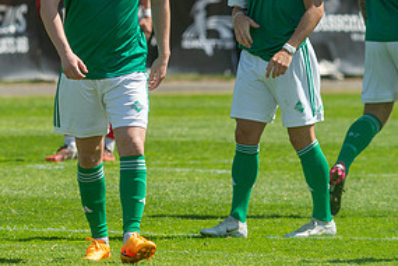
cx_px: 103
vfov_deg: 1.6
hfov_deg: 2.3
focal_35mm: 887
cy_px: 27
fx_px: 9806
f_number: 5
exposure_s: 1/1000
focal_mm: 420
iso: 280
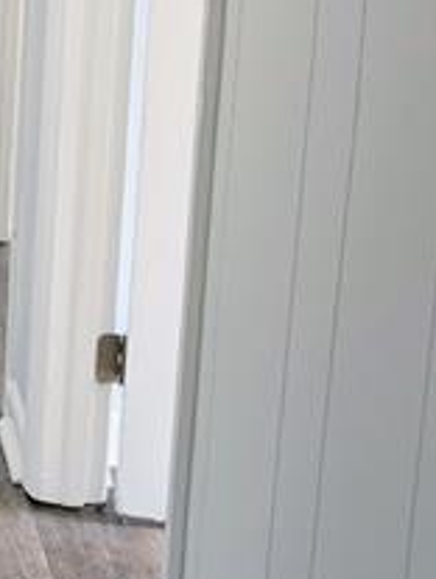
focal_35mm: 89
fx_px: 1490
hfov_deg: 15.6
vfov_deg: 20.4
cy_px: -143
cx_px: -182
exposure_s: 1/23.8
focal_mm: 6.9
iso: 24
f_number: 1.68
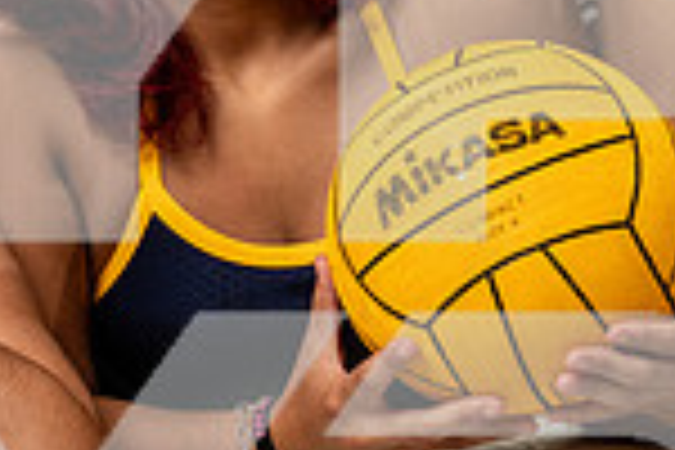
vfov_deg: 7.2
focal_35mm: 190
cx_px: 252
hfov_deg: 10.8
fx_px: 3562
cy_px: 7
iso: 640
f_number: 9
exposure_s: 1/250
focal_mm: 49
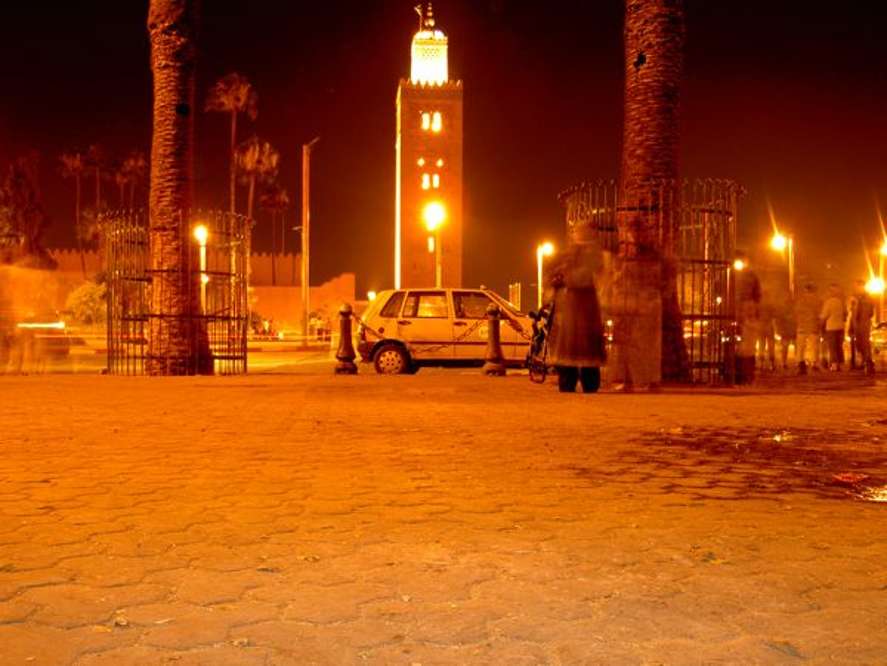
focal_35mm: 34
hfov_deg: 54.0
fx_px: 871
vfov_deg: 41.8
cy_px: 333
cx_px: 444
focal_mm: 5.6
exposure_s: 6
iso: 50
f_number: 2.8
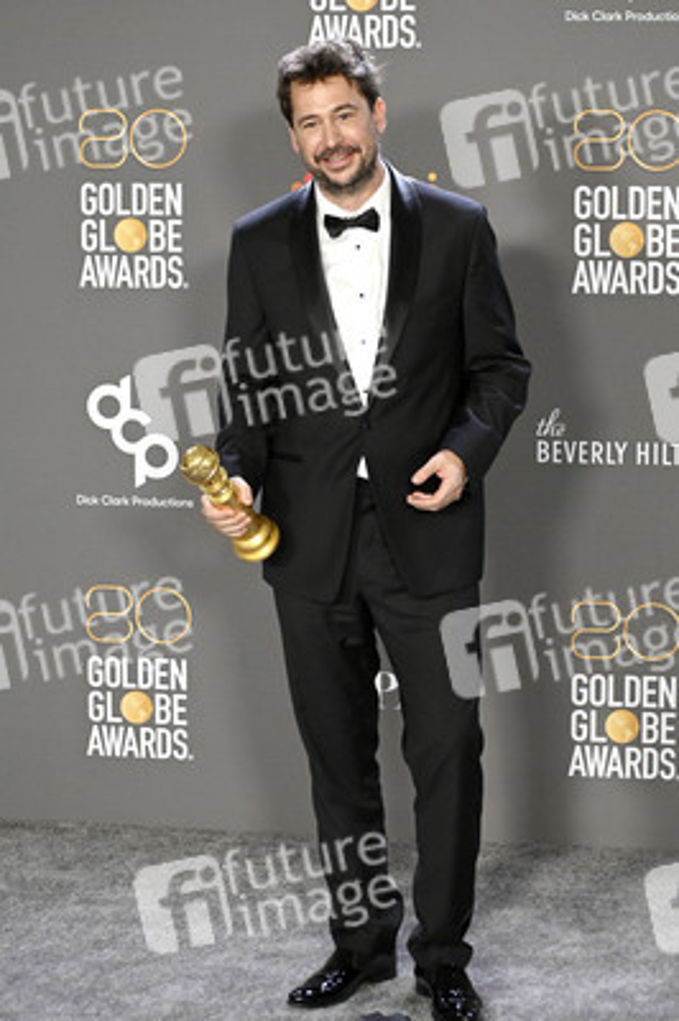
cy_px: 510
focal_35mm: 90
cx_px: 340
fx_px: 2550
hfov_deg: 15.2
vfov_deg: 22.6
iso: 6400
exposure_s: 1/500
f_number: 5.6
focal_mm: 90
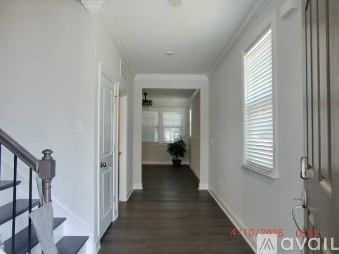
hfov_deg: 71.6
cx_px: 170
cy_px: 127
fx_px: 235
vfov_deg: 56.8
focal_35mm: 24
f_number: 3.2
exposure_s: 1/60
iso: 100
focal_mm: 4.3
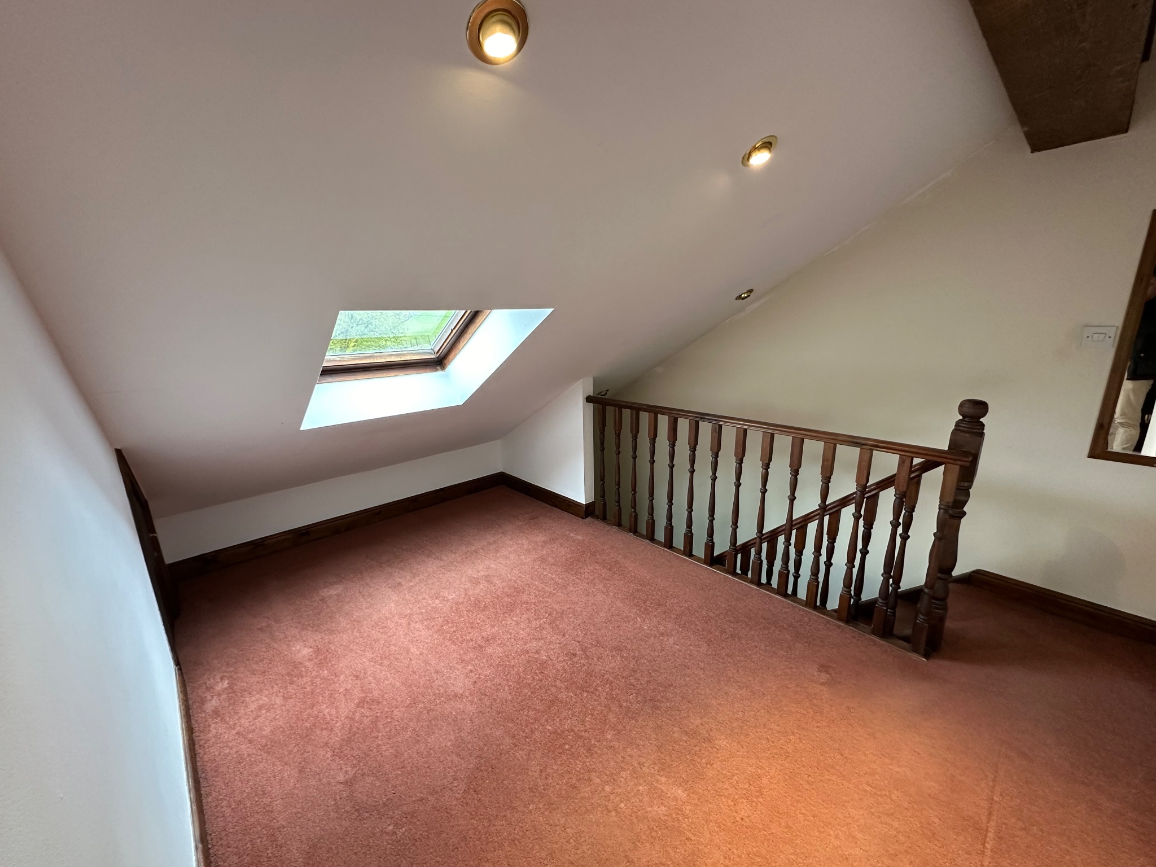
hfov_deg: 102.1
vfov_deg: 85.7
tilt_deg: -14.5
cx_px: 578
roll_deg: +1.9
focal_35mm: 14
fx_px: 468
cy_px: 434
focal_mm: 2.22
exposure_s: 1/100
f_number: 2.2
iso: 250
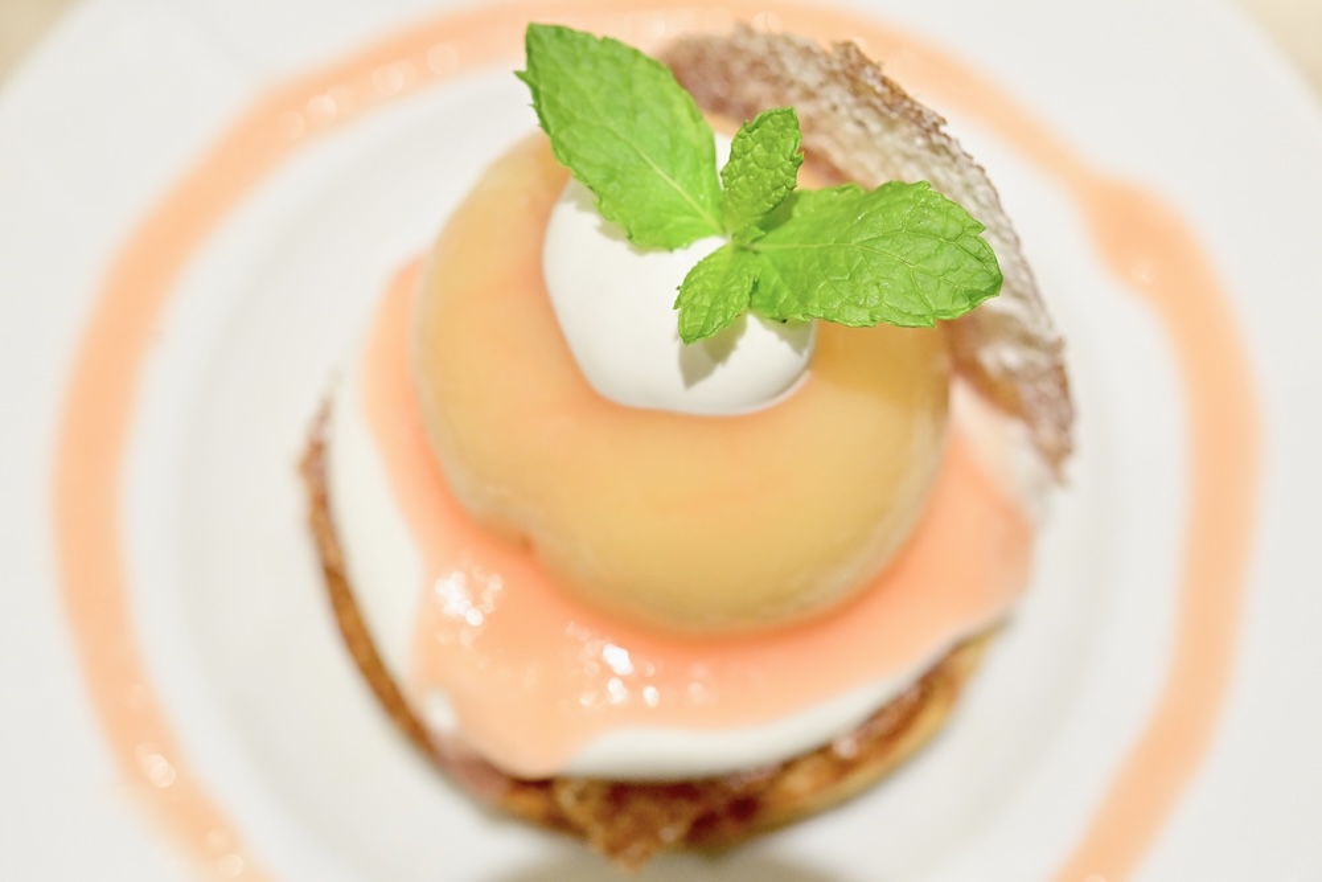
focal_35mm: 60
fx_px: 2203
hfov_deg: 33.4
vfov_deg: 22.6
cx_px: 661
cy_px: 441
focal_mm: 60
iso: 6400
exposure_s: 1/1000
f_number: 5
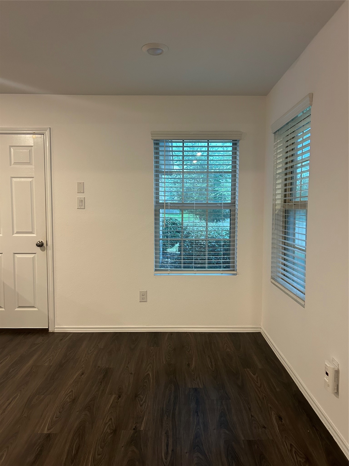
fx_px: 350
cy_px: 233
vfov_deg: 67.3
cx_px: 174
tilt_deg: -4.0
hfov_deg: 53.1
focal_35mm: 26
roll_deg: -0.6
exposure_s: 1/60
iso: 250
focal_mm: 5.7
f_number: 1.5
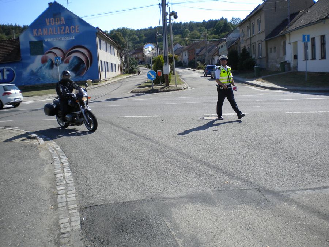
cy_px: 124
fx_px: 333
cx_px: 164
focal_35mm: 35
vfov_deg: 40.7
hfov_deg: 52.6
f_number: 4.6
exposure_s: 1/494
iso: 80
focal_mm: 6.3
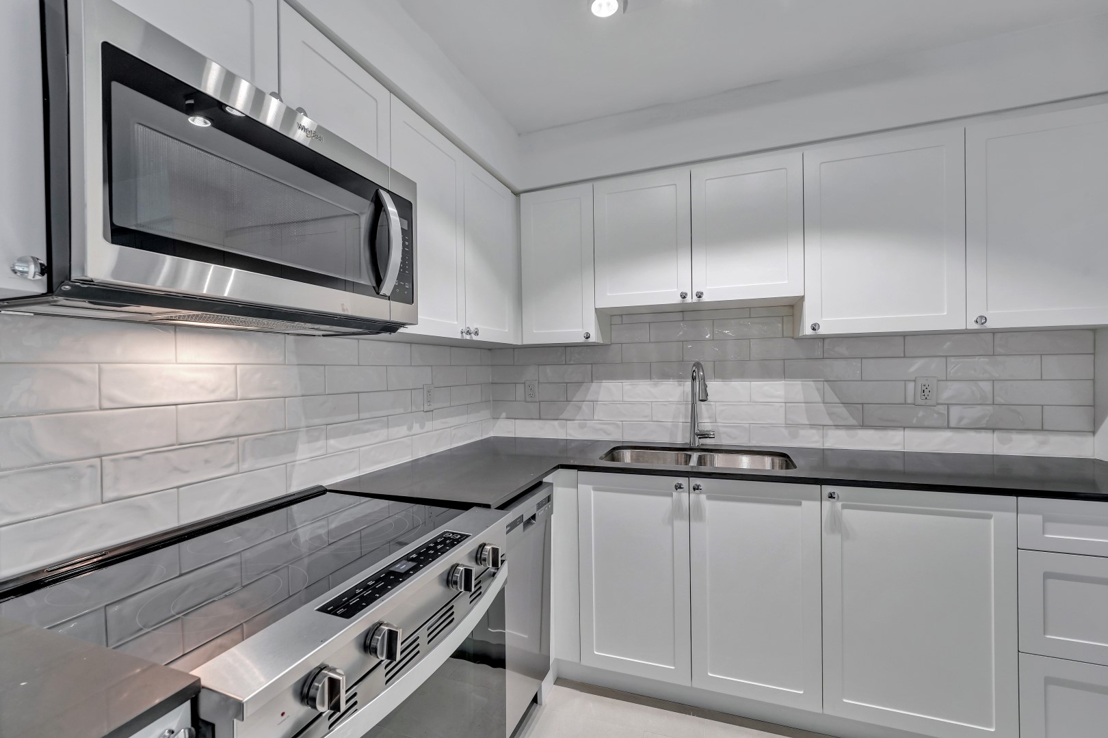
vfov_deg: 76.2
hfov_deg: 99.3
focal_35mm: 15
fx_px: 471
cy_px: 369
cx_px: 554
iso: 400
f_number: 8
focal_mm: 15.3
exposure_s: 1/20
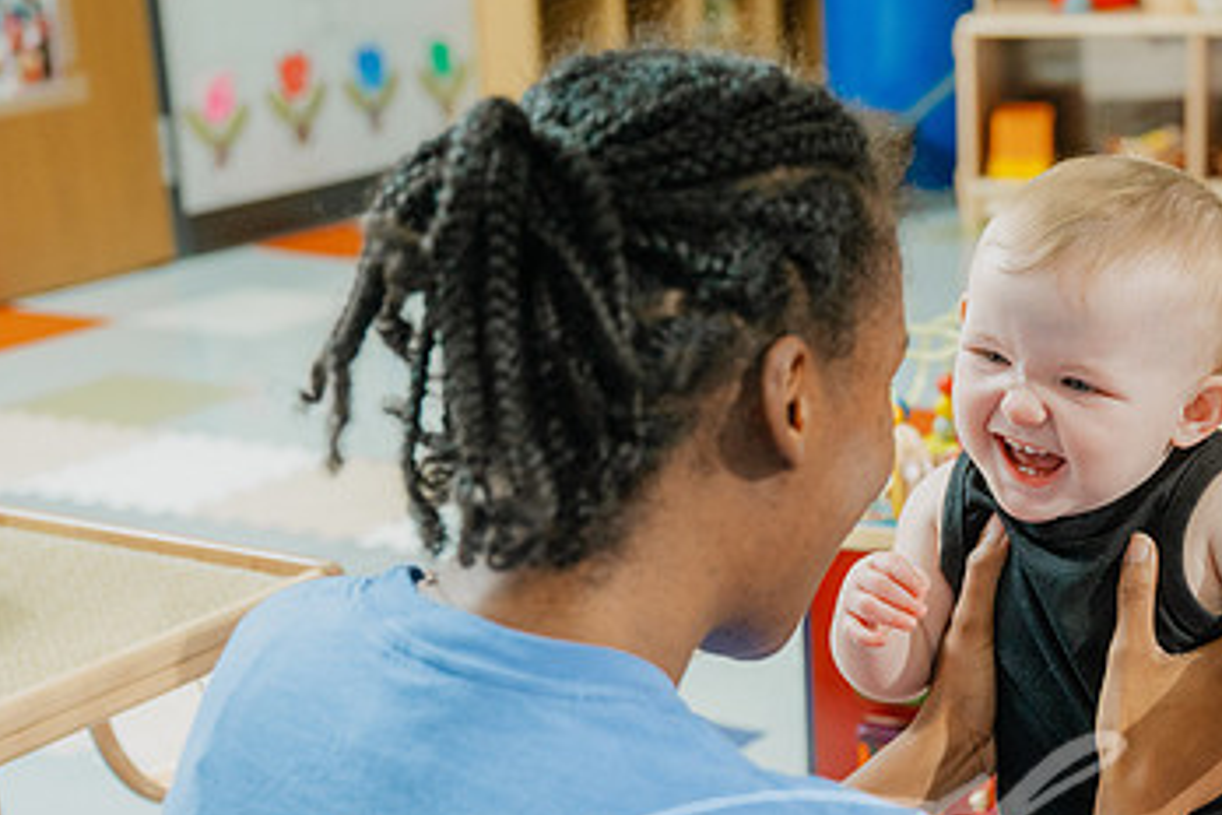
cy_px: 532
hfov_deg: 26.6
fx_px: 2546
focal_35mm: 75
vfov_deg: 18.1
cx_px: 924
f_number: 3.5
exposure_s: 1/200
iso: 640
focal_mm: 45
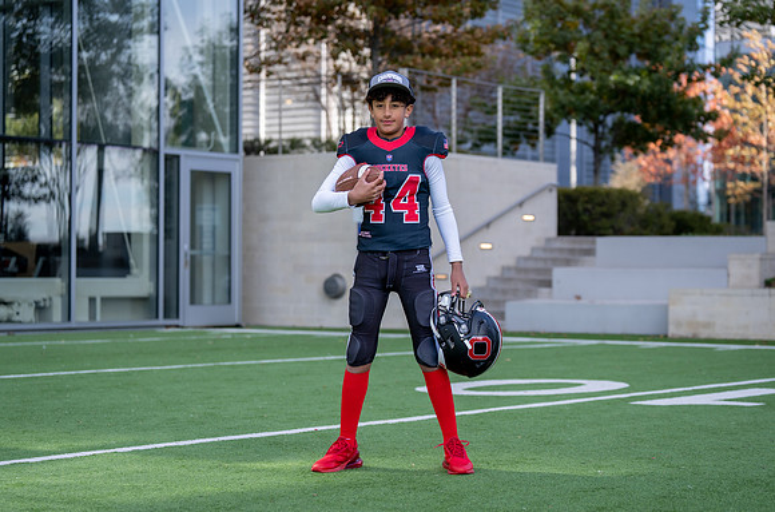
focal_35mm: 79
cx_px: 430
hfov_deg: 25.8
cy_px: 253
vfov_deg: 17.2
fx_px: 1690
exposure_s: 1/500
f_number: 2.8
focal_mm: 70
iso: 100
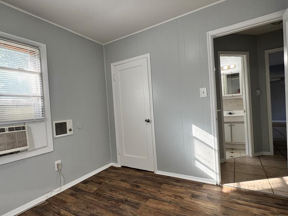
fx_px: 158
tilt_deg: -1.1
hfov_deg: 84.7
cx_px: 140
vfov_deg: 68.7
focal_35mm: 19
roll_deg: +4.4
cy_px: 111
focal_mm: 2.22
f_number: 2.2
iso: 80
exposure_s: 1/99
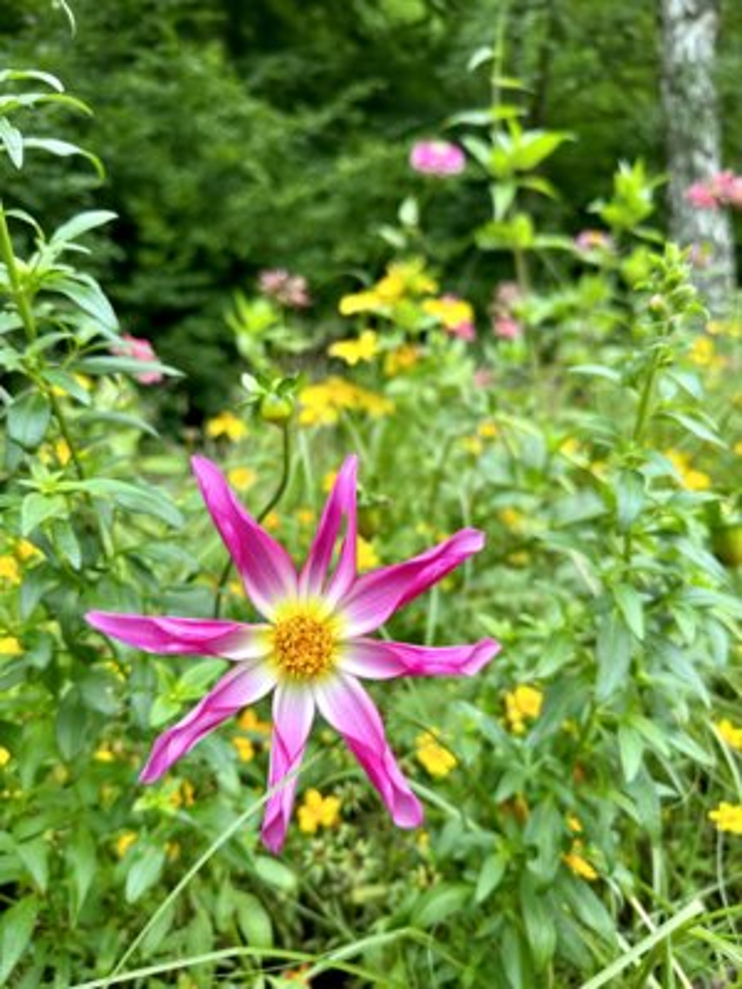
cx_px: 371
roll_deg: +7.8
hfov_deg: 56.8
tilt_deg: -5.1
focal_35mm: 24
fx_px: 686
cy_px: 494
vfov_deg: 71.6
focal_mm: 6.86
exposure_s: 1/311
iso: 80
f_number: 1.78
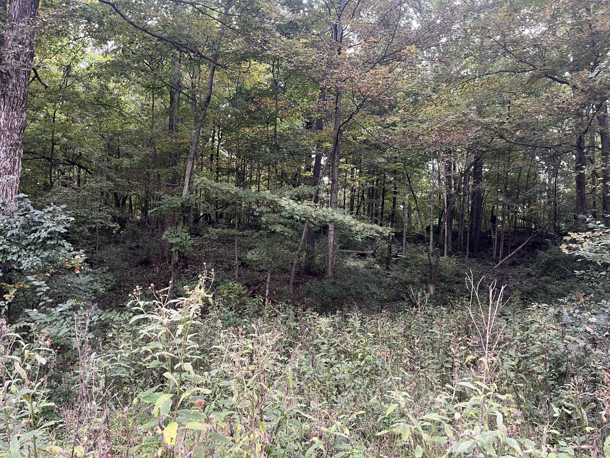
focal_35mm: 26
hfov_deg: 67.3
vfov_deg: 53.1
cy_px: 229
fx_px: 458
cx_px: 305
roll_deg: -1.3
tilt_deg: +6.6
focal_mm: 5.1
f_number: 1.6
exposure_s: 1/66
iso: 125
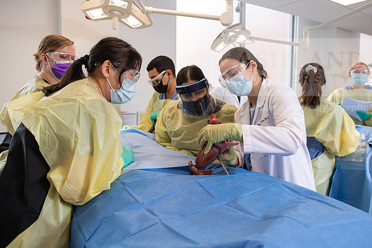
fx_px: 289
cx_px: 189
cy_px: 122
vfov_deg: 46.4
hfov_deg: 65.5
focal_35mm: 28
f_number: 4
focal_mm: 26
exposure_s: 1/200
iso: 500
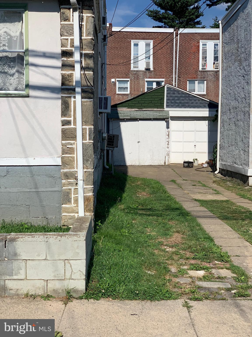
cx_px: 126
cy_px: 168
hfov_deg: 28.0
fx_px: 505
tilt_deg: -2.7
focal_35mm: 52
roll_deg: -0.8
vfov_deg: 36.8
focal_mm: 6
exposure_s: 1/2283
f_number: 2.4
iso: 16
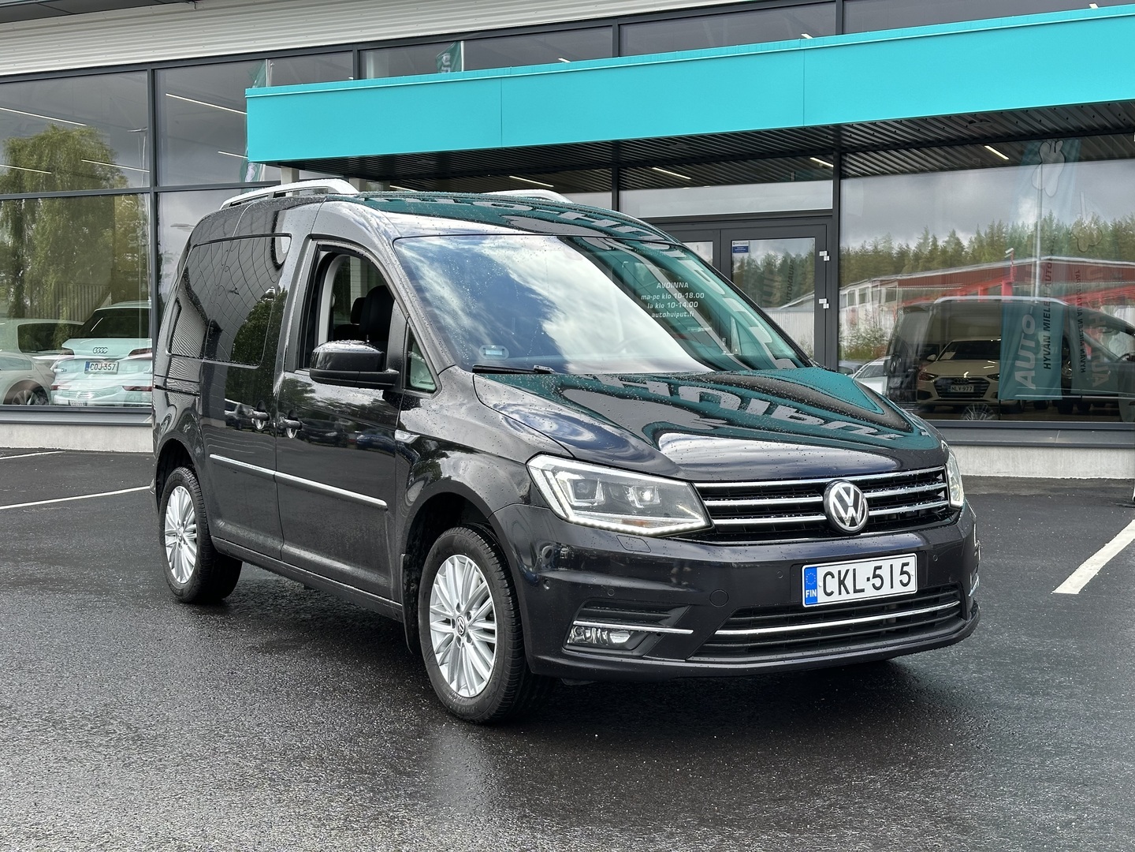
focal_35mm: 48
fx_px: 1574
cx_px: 568
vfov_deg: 30.3
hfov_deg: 39.7
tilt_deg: -2.1
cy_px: 426
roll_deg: +0.2
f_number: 1.78
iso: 64
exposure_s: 1/631
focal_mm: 6.86
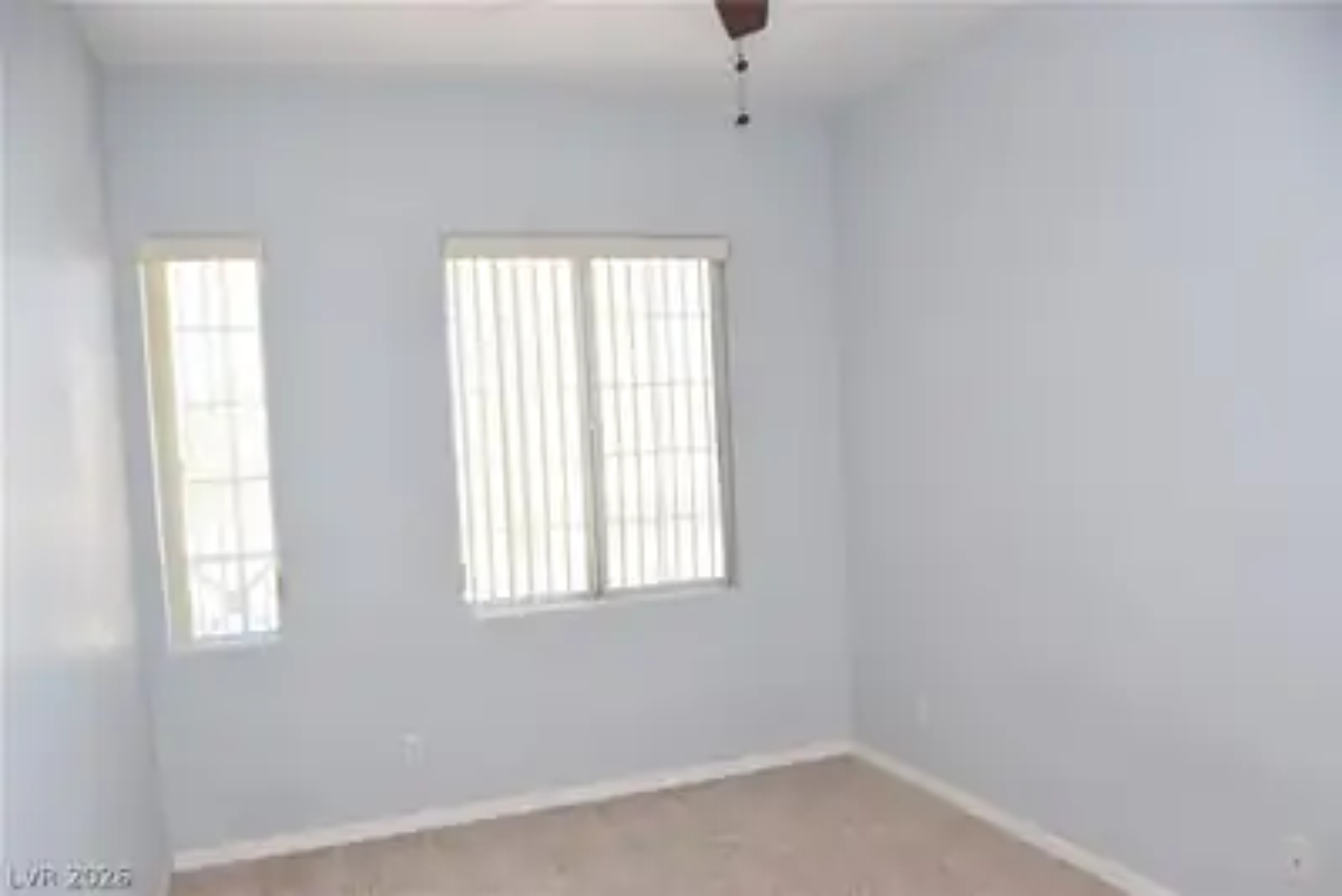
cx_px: 671
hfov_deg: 67.4
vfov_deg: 48.0
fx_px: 1007
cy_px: 448
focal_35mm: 27
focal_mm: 18
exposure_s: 1/200
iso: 400
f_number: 7.1
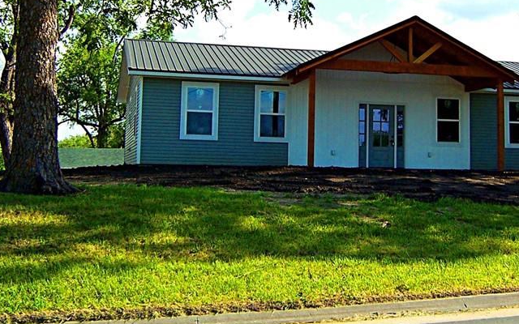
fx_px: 792
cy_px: 81
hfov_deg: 36.2
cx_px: 306
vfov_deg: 22.9
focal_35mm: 56
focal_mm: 5.5
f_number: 3.4
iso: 80
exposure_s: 1/750
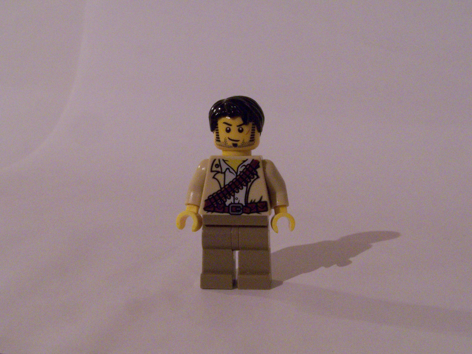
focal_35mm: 51
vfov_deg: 28.6
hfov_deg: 37.5
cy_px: 177
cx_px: 236
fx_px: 695
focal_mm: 8.5
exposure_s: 1/4
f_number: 8
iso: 400
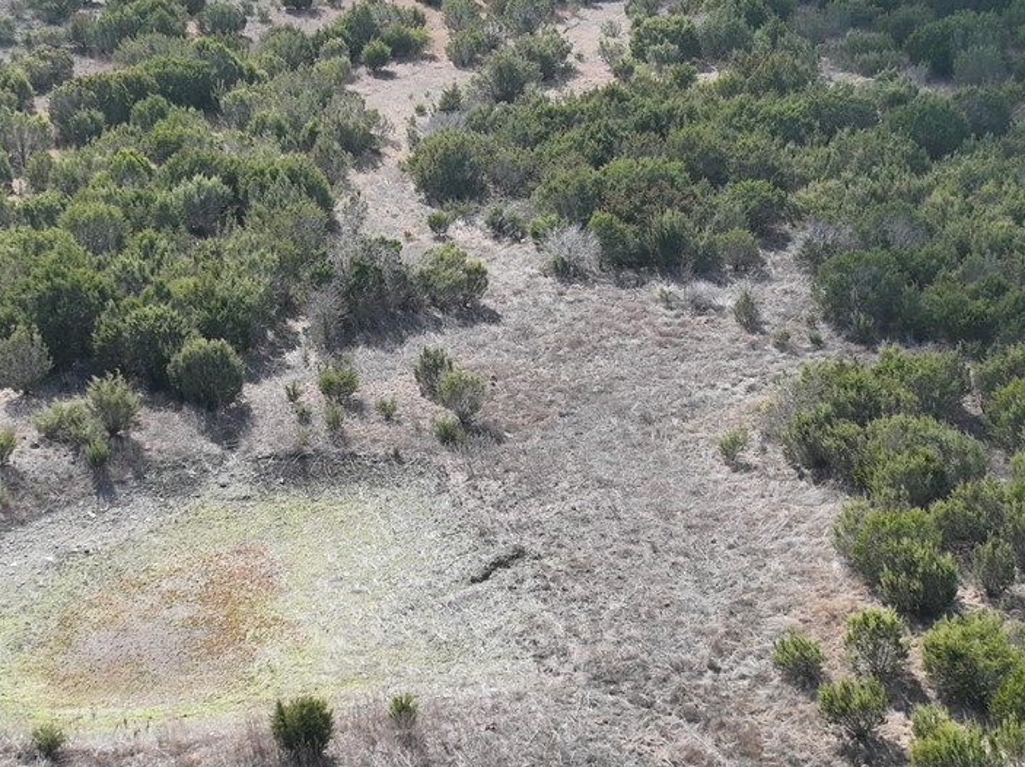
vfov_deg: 21.0
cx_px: 431
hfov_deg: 27.8
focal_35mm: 70
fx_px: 2071
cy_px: 351
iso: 420
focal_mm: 12.29
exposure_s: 1/3200
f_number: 2.8
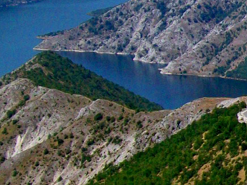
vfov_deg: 8.2
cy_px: 54
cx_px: 407
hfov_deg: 10.5
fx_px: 1284
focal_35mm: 180
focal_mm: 7.6
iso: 64
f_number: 5.3
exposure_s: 1/320
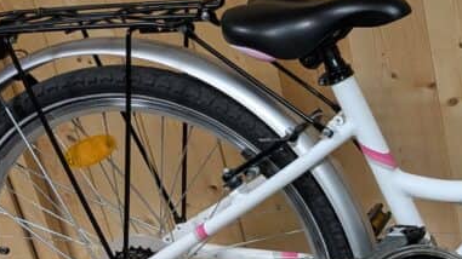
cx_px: 537
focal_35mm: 79
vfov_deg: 15.2
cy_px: 77
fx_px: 967
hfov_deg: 24.6
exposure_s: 1/25
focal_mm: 4.38
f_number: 1.73
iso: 91
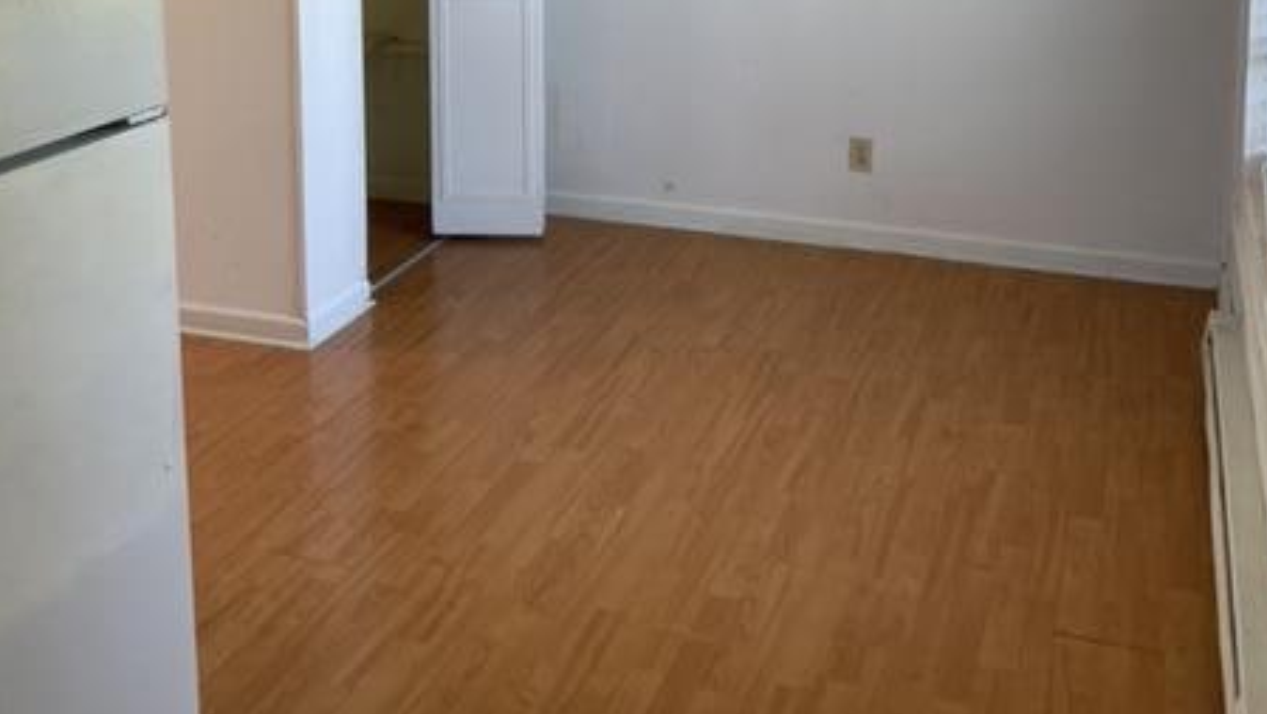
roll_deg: -0.8
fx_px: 1512
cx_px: 624
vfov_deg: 24.7
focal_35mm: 45
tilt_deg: -6.1
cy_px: -76
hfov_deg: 45.5
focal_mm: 3
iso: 125
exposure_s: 1/60
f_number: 1.8
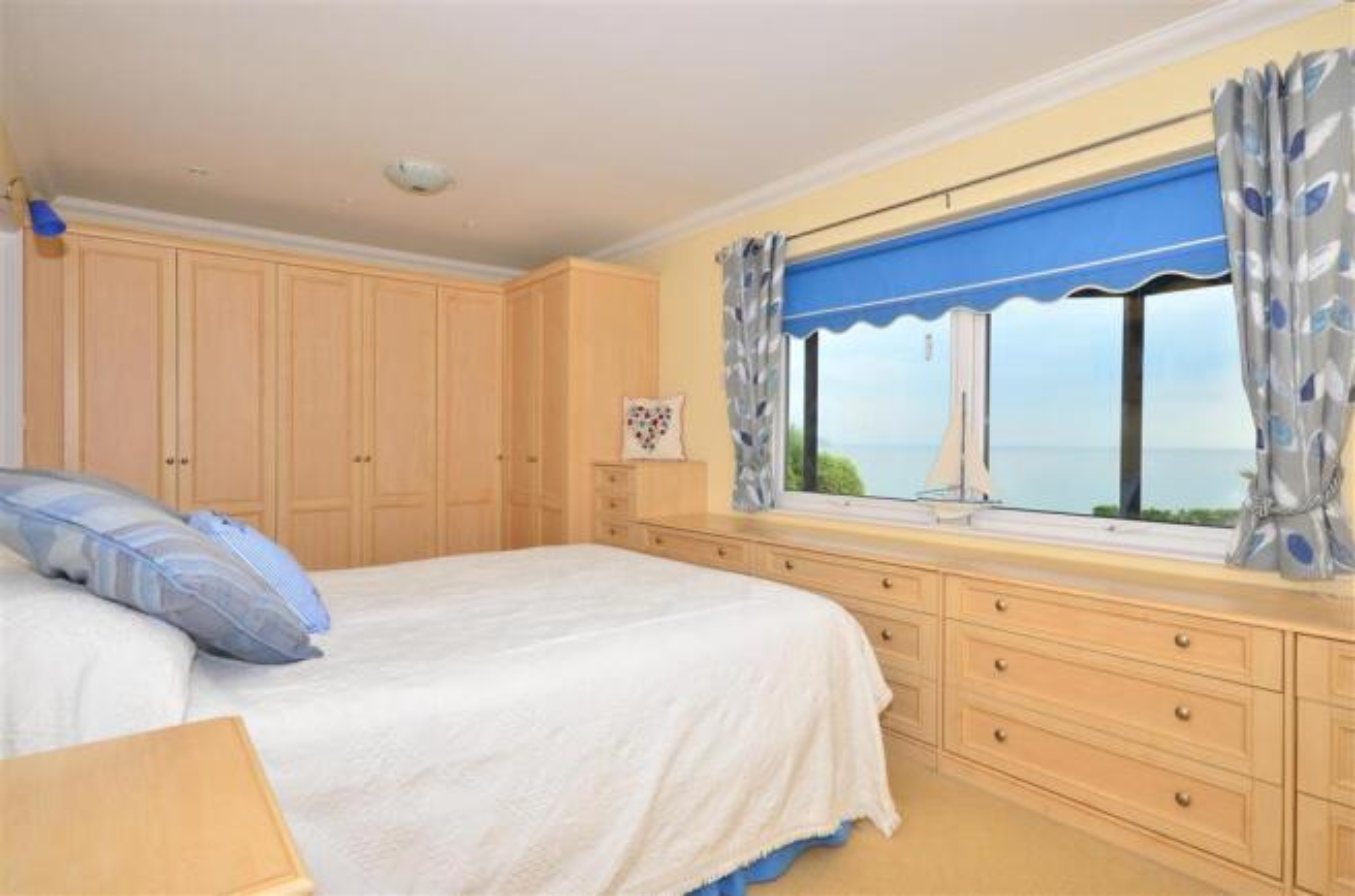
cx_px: 678
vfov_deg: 62.9
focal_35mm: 20
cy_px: 448
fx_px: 732
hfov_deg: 85.6
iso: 200
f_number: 10
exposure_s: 1/200
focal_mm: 13
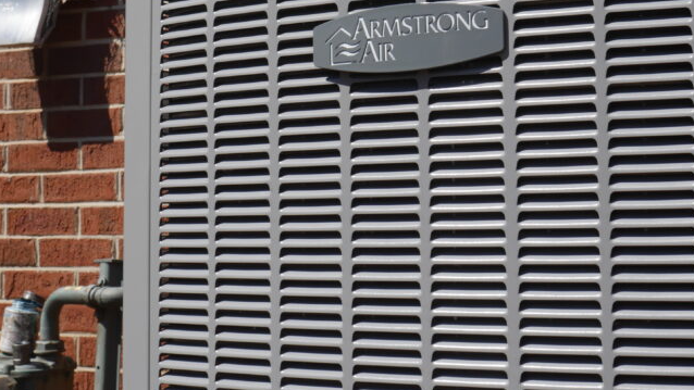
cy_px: 84
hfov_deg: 25.2
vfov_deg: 14.3
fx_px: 1546
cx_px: 464
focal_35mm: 84
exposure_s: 1/400
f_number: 10
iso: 200
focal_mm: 24
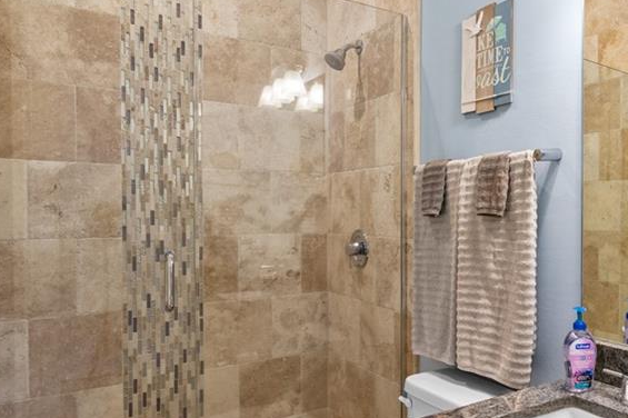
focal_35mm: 29
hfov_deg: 61.1
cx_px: 450
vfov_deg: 44.9
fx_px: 506
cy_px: 207
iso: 400
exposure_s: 1/13
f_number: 8
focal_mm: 16
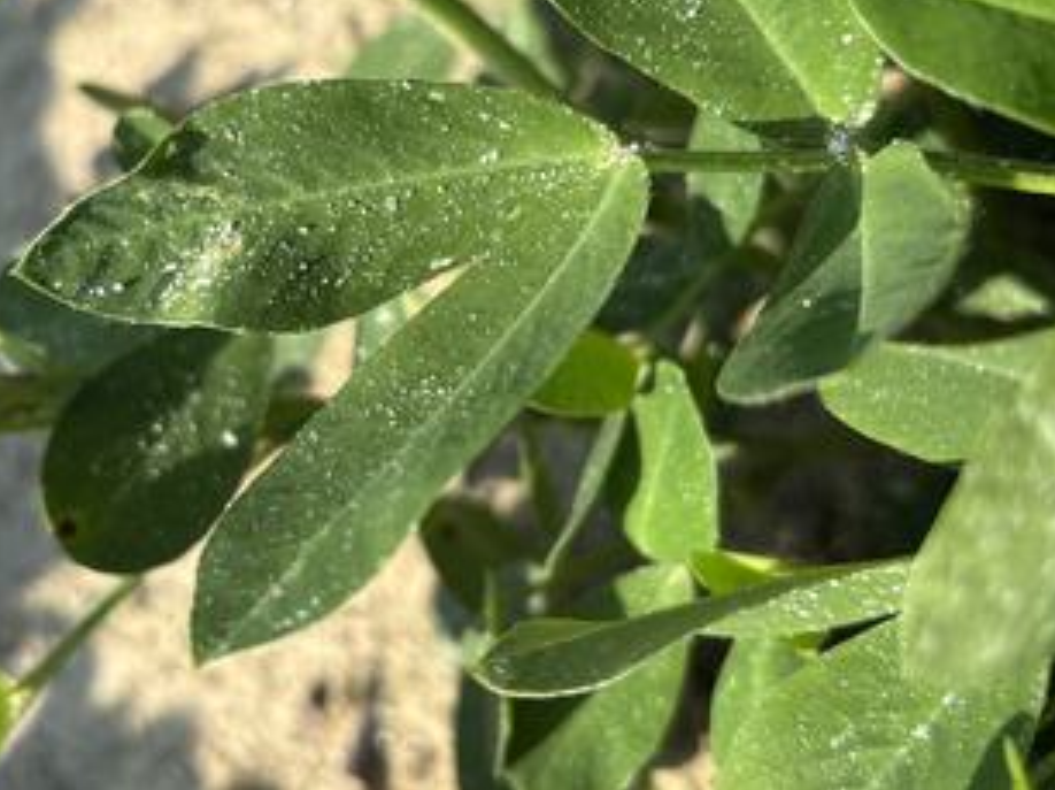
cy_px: 276
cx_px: 379
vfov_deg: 41.3
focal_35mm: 34
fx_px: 1035
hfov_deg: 53.2
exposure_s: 1/1543
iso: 50
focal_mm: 5.96
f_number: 1.6
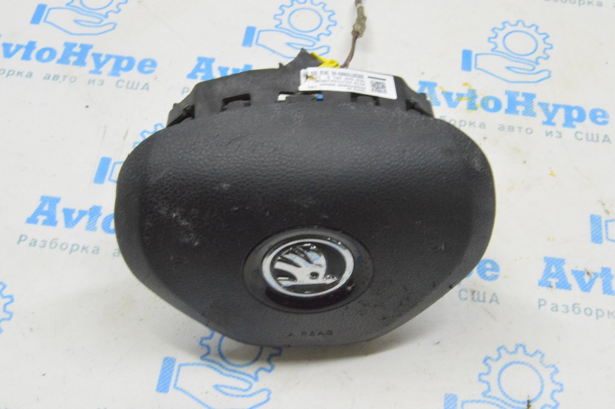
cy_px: 204
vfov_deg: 28.0
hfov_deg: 41.1
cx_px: 308
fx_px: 819
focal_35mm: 48
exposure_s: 1/15
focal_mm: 32
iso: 6400
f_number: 20
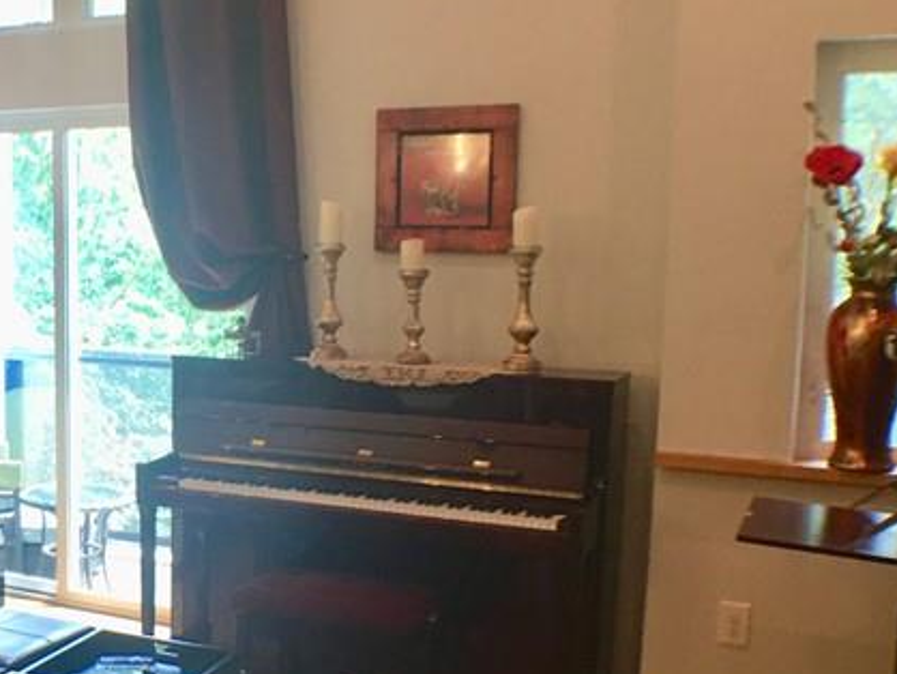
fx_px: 1841
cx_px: 116
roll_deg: +0.7
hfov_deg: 26.6
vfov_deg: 20.7
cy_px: 429
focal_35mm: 71
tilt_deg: -7.4
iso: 32
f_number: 2.2
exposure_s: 1/15
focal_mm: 4.15
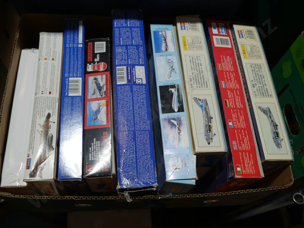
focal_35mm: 32
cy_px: 114
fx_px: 281
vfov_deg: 44.2
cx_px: 152
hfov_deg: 56.8
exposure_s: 1/100
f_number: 5
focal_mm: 16
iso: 200
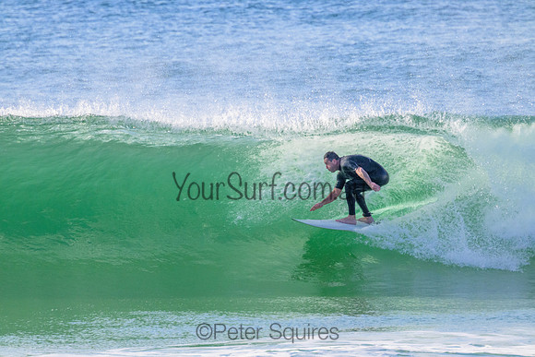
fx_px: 11891
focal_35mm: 800
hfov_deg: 2.6
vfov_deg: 1.7
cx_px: 268
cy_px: 178
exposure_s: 1/2000
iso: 3200
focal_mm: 800
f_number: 11
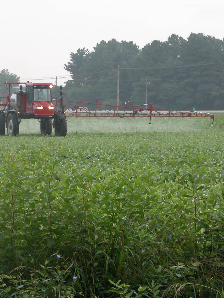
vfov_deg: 9.9
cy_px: 164
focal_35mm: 200
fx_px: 1725
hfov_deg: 7.4
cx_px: -8
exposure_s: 1/150
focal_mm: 29.5
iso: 100
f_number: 4.2
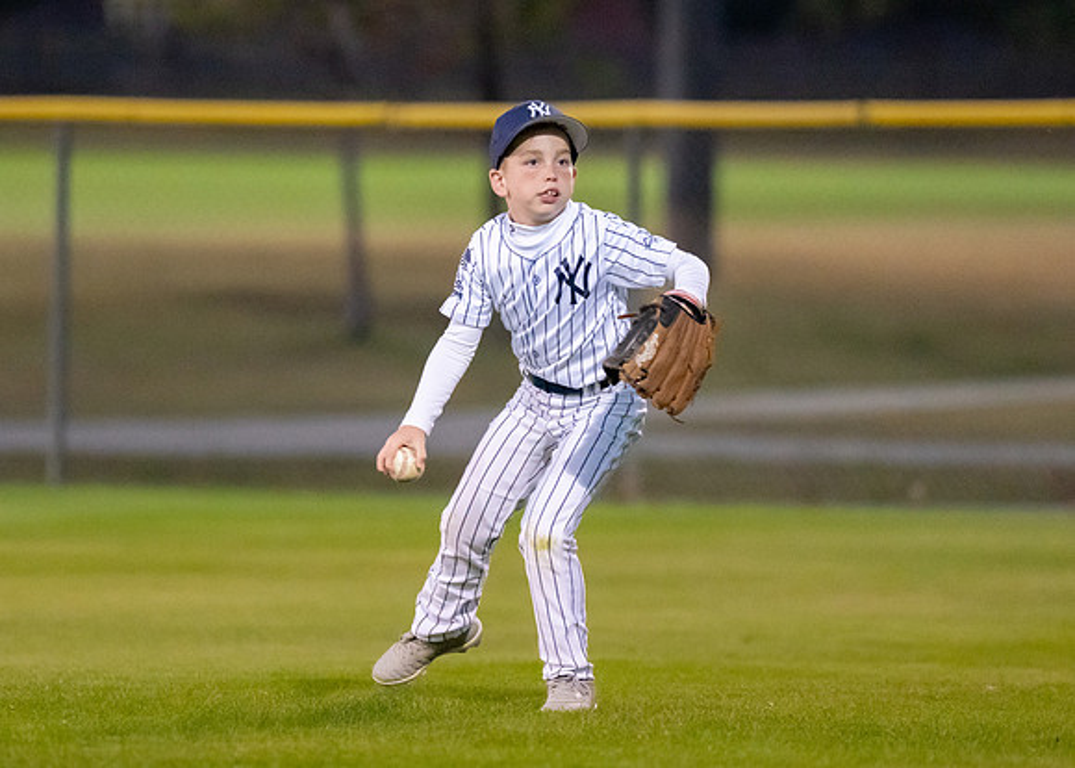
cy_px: 352
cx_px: 467
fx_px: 11124
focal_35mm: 364
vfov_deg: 4.0
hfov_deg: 5.5
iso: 4000
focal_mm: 200
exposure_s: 1/1000
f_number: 2.8
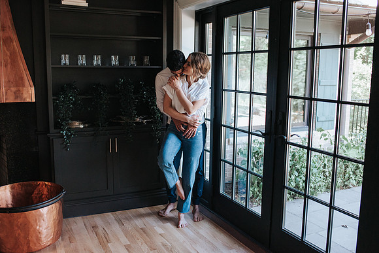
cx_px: 190
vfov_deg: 37.9
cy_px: 126
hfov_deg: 54.4
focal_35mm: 35
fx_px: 369
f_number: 3.2
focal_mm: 35
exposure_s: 1/400
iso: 1000
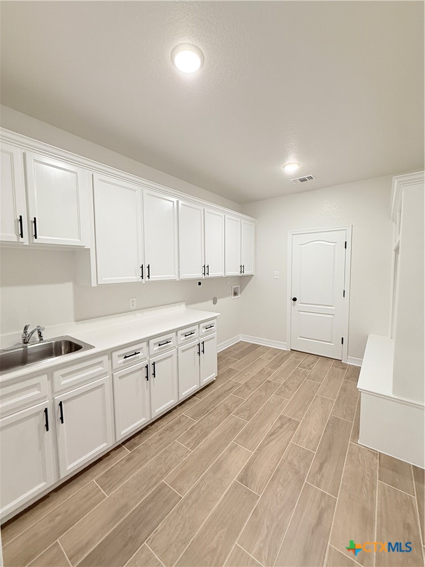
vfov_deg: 102.1
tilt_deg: -4.2
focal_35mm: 14
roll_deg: +0.4
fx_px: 229
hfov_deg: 85.7
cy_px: 284
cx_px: 212
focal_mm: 2.22
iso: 320
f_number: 2.2
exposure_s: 1/120
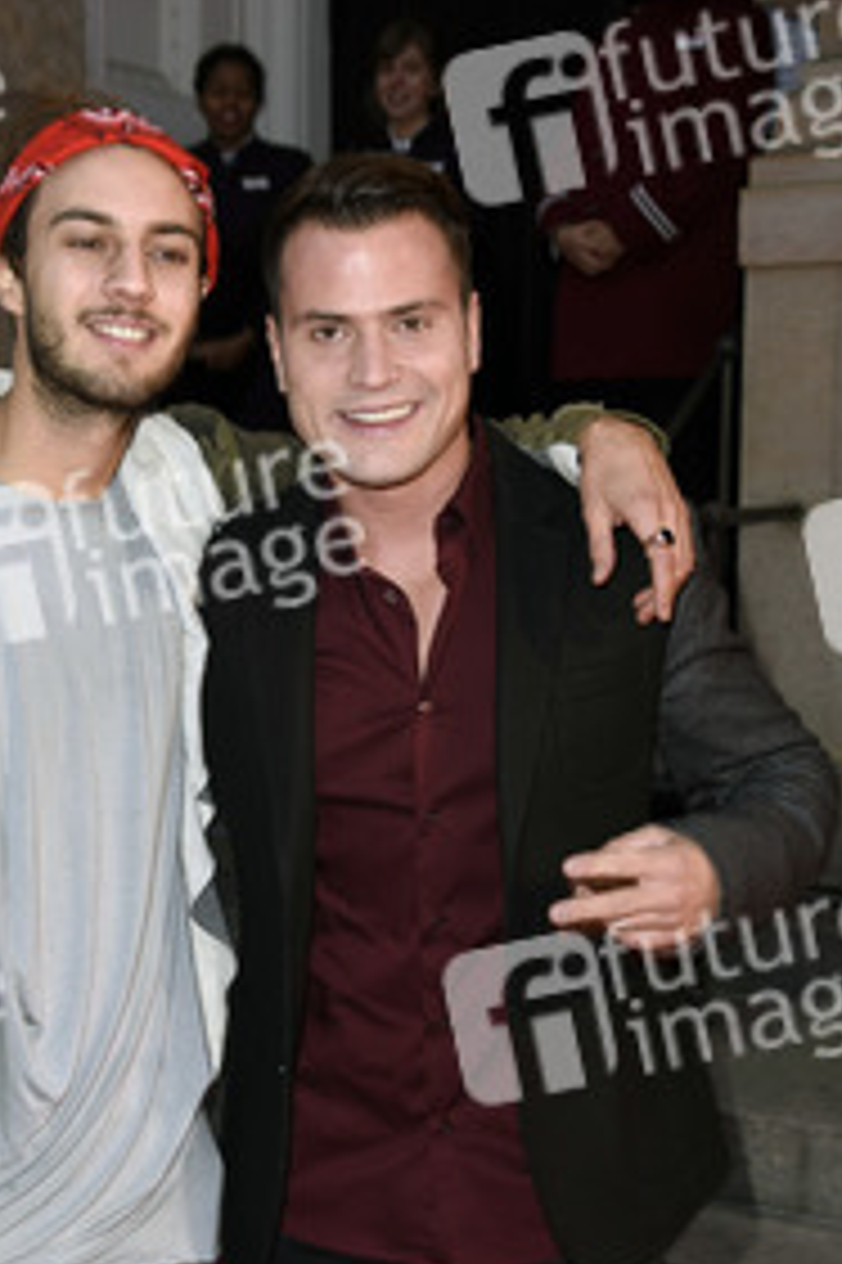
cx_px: 266
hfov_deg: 23.6
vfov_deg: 34.9
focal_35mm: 57
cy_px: 774
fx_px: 2002
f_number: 5.6
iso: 800
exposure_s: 1/60
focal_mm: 40
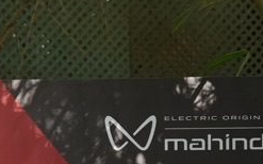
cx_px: -252
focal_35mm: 336
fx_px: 2408
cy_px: 384
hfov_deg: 6.1
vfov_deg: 3.8
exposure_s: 1/125
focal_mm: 42.4
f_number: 2.8
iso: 400
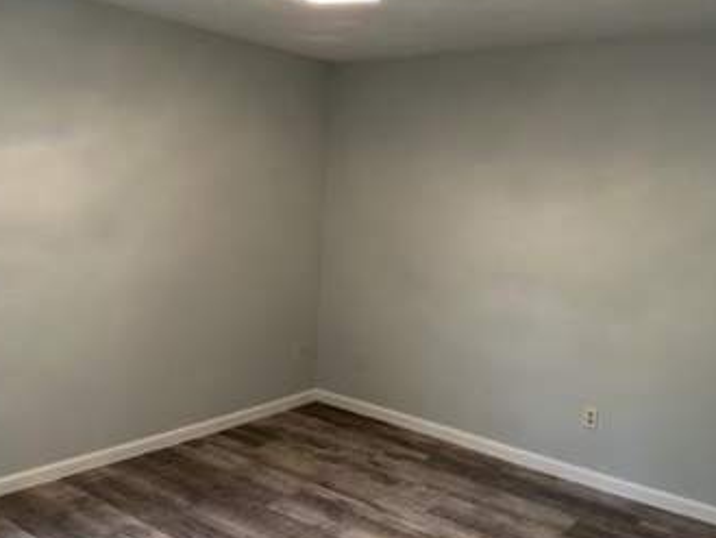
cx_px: 387
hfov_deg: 52.5
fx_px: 724
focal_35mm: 35
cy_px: 229
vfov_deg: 40.6
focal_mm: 6.86
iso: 200
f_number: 1.78
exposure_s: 1/60
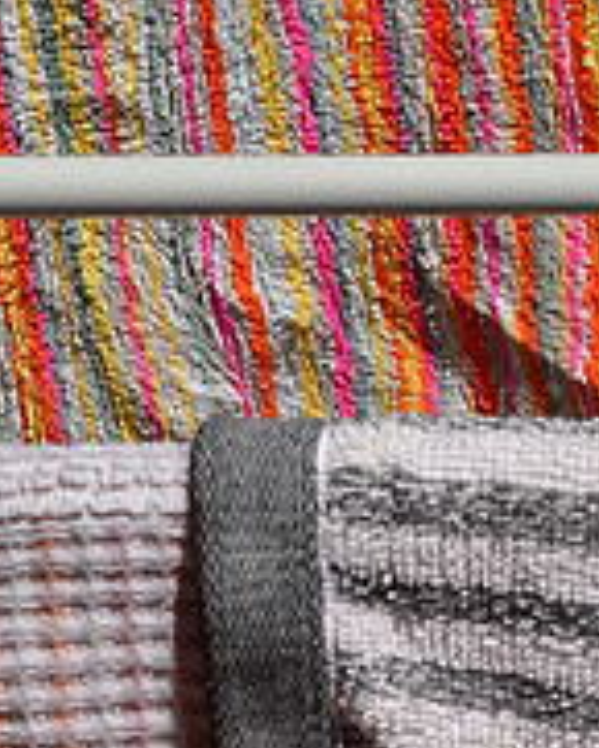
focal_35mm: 246
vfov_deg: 7.8
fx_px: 5447
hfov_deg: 6.3
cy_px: 161
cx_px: 655
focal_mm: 55
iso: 200
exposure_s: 1/400
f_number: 16
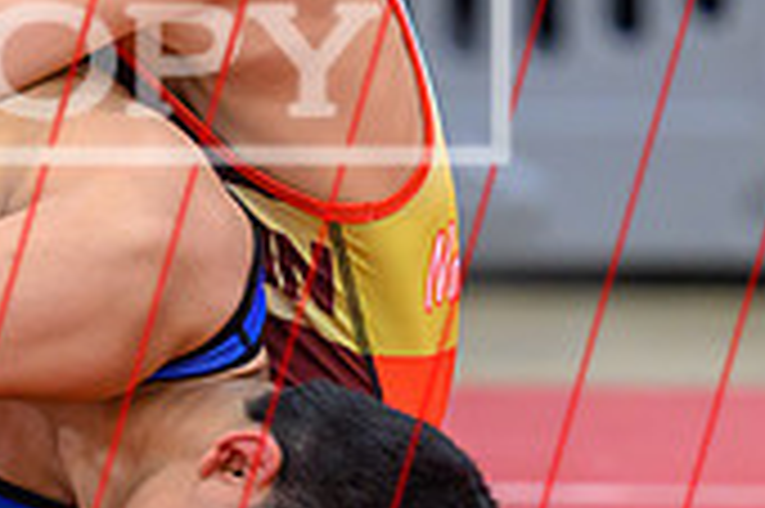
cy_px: 211
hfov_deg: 3.2
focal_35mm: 644
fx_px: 13672
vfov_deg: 2.1
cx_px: 166
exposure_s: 1/800
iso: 2500
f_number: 2.8
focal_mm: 135
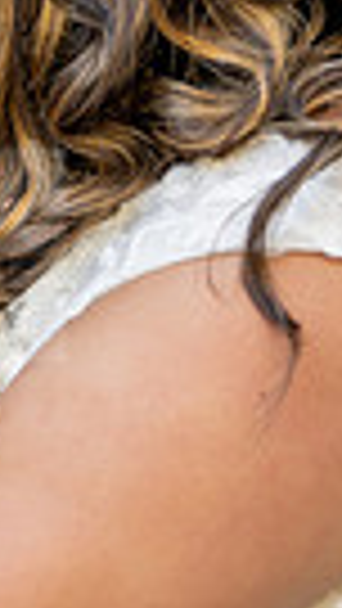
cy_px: 254
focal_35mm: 149
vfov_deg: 14.4
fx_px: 2401
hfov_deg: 7.8
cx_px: -315
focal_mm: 33.1
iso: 125
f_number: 3.2
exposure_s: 1/80
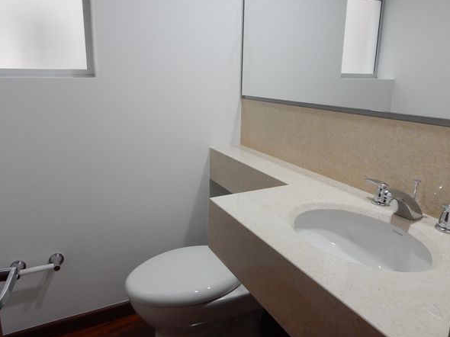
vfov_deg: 52.9
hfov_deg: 67.3
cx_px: 212
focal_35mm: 26
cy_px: 152
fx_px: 338
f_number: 3
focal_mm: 4
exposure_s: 1/60
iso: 400
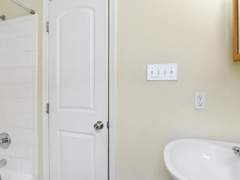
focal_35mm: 20
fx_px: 139
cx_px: 124
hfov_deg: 81.7
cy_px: 93
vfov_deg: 66.0
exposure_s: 1/640
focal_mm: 16
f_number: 4.5
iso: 1600
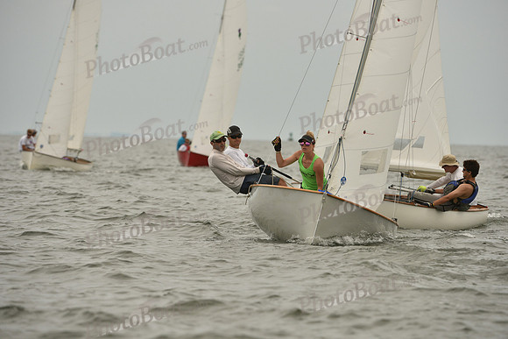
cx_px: 254
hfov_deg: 6.1
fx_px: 4799
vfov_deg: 4.0
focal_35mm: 340
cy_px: 170
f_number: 7.1
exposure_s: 1/1250
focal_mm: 340
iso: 320
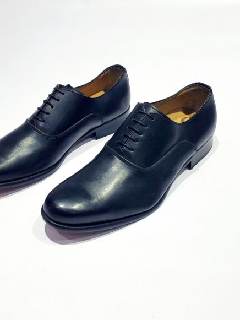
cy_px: 151
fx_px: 314
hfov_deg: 41.5
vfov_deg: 53.9
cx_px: 88
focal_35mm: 34
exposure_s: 1/100
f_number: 2.4
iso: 80
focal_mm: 4.3
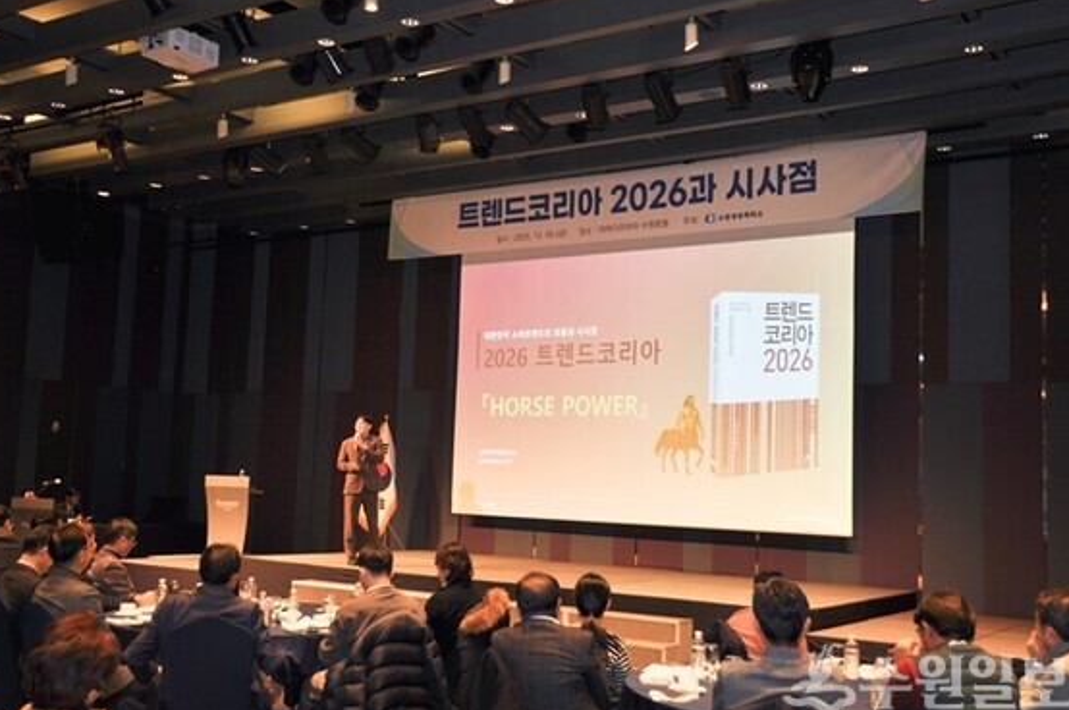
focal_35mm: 39
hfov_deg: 49.6
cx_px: 521
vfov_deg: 34.1
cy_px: 364
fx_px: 1157
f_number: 4
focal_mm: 24
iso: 200
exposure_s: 1/13
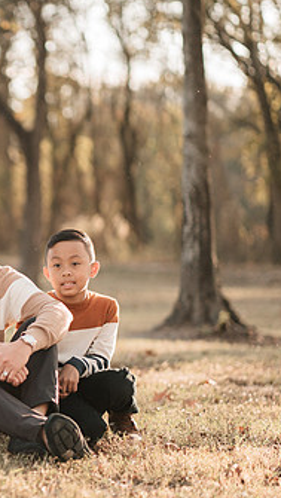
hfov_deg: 7.8
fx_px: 2035
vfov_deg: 14.0
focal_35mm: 154
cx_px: -101
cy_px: 243
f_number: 1.8
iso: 125
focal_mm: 85
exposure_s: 1/500
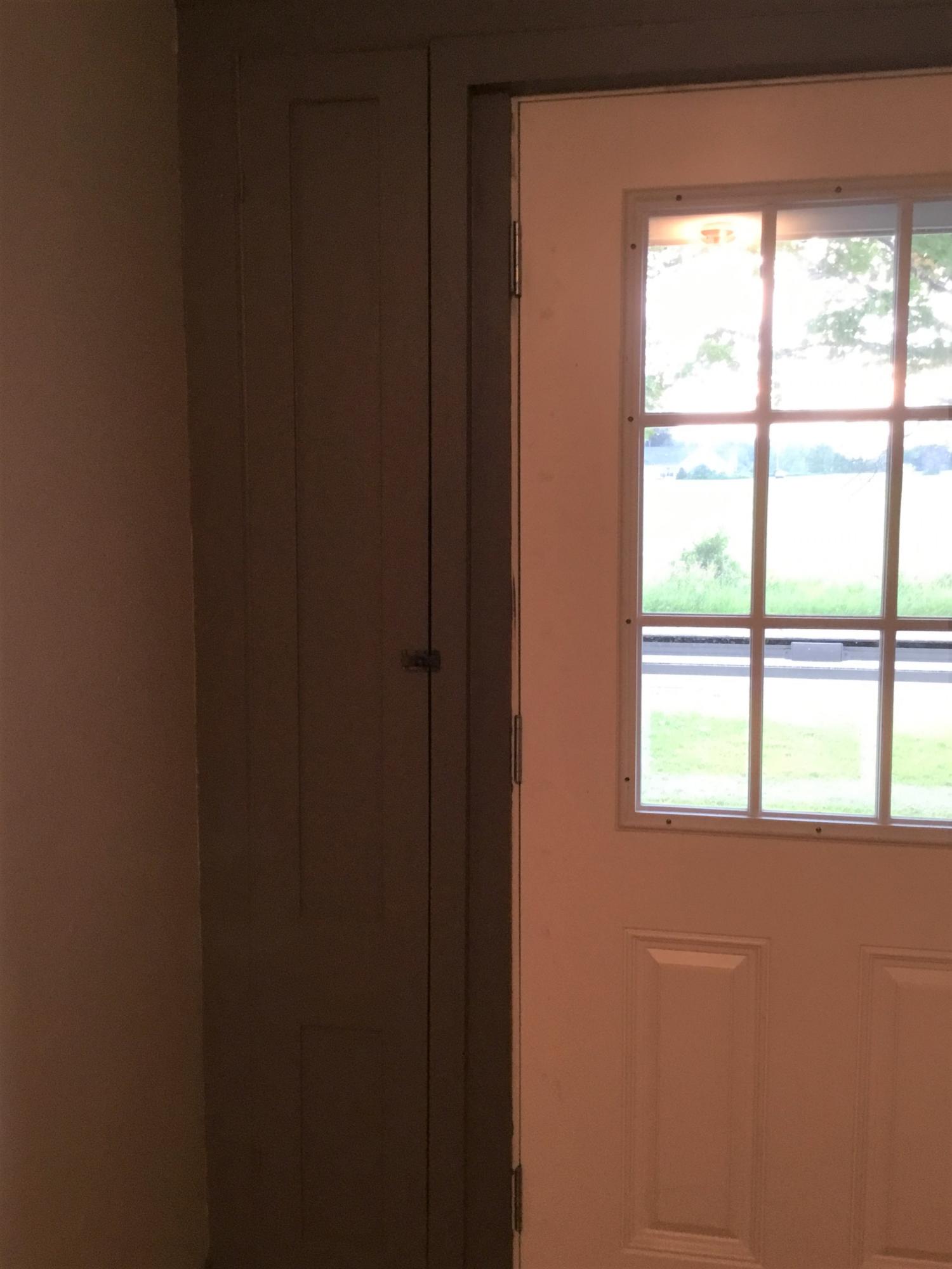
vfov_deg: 58.4
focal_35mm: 31
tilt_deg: -6.6
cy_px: 634
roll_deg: -2.4
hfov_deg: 45.4
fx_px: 1137
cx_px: 476
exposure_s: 1/30
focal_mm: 3.3
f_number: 2.4
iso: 100
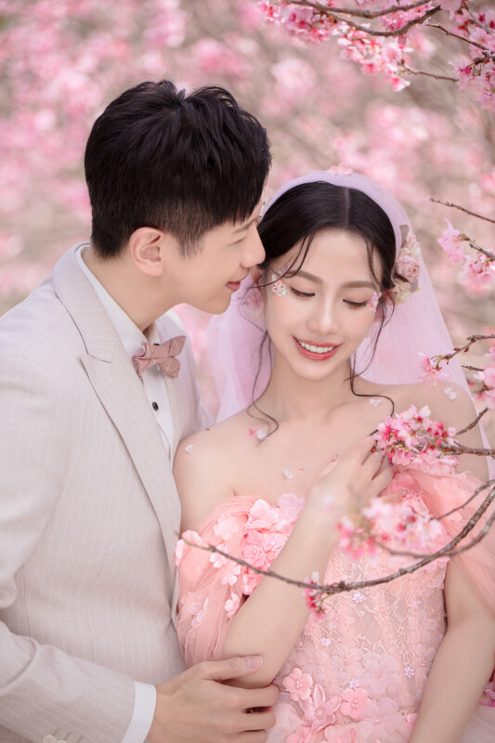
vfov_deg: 16.4
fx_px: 2579
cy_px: 372
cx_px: 248
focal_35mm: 125
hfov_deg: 11.0
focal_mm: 125
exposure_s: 1/1250
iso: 100
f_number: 2.8
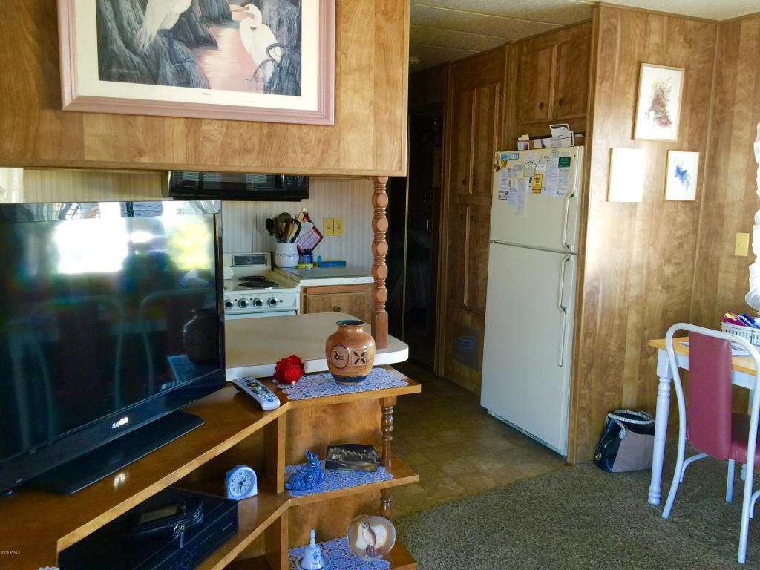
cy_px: 285
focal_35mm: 29
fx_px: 637
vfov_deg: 48.2
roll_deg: -1.6
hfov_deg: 61.7
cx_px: 380
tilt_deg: -8.6
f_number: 2.2
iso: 40
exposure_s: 1/15
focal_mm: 4.15
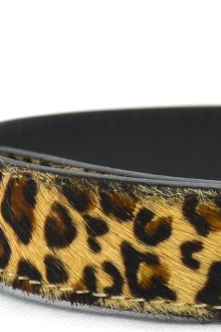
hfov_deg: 10.4
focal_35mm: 121
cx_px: 452
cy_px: 160
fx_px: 1114
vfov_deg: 16.9
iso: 100
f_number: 4.5
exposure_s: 1/160
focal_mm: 26
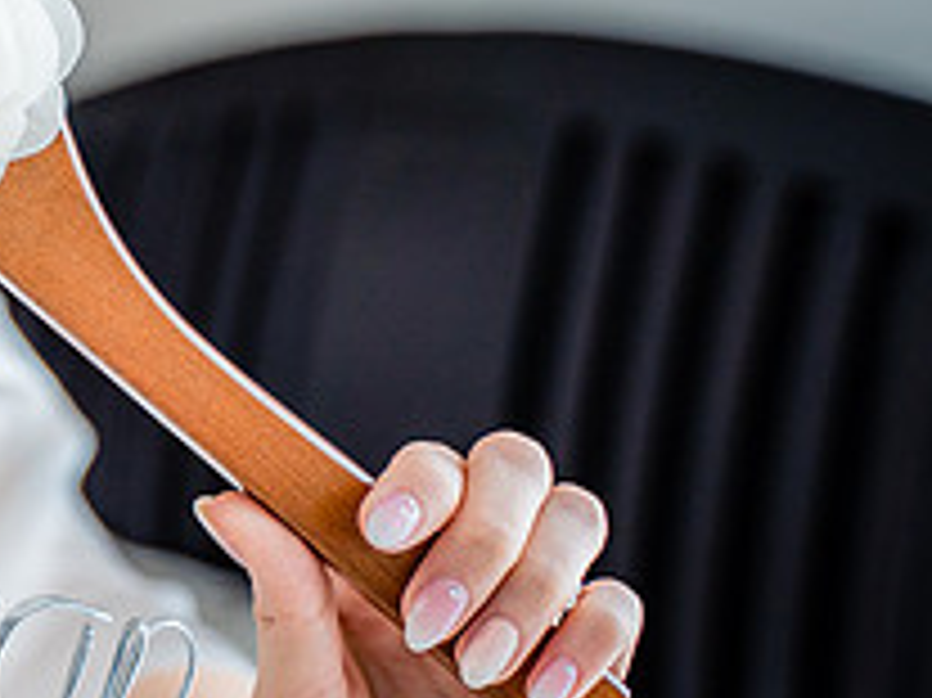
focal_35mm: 116
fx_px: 3121
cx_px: -351
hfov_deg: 15.9
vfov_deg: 12.7
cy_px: 169
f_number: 2.8
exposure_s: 1/160
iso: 250
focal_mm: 43
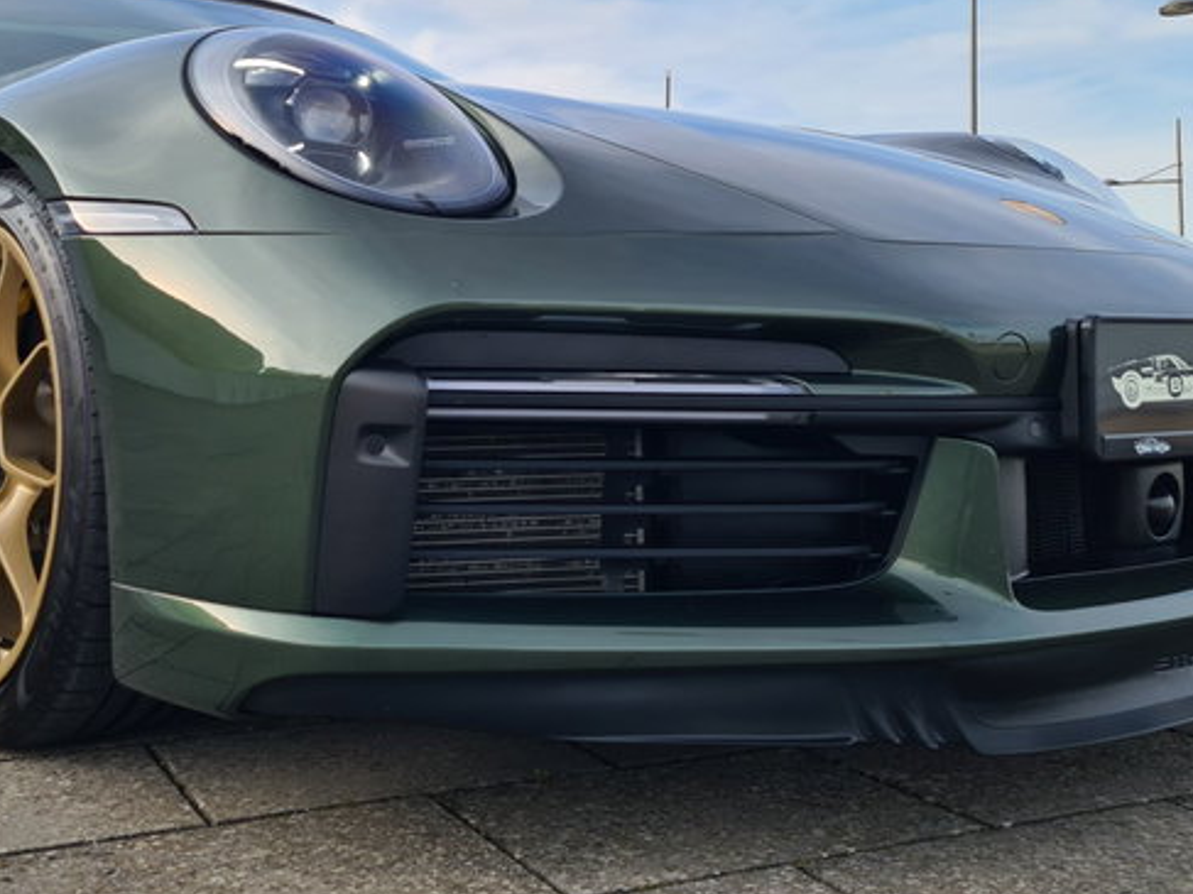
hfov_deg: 45.4
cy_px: 240
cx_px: 448
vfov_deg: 34.5
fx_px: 1413
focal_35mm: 41
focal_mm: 5.4
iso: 50
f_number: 1.8
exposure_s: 1/1108
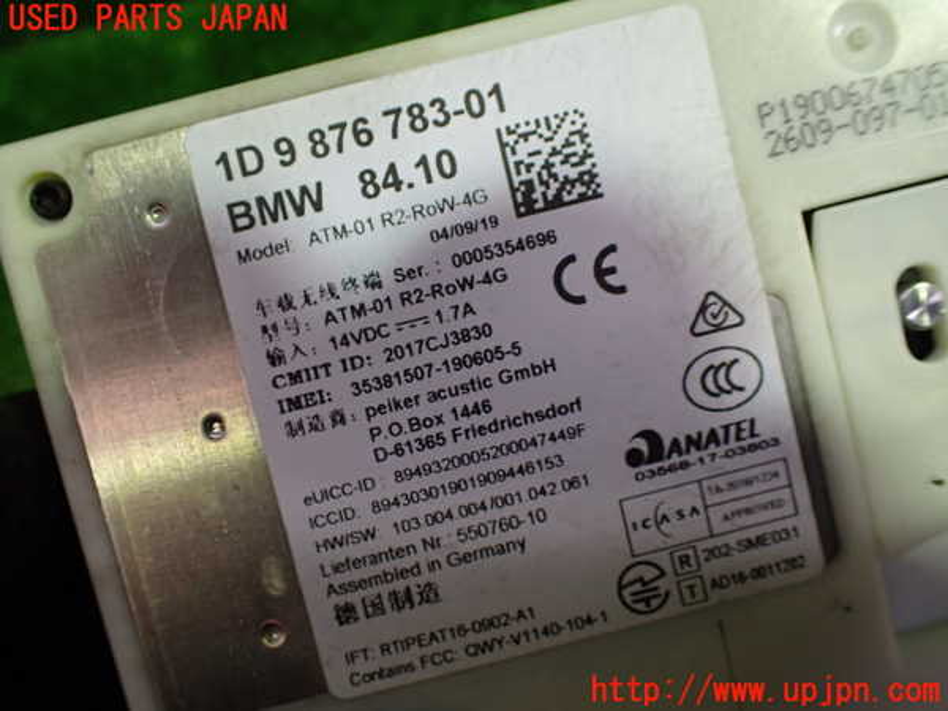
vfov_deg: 46.8
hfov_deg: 60.0
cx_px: 474
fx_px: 822
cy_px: 356
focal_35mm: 30
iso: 320
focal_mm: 5.4
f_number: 2.3
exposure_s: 1/125
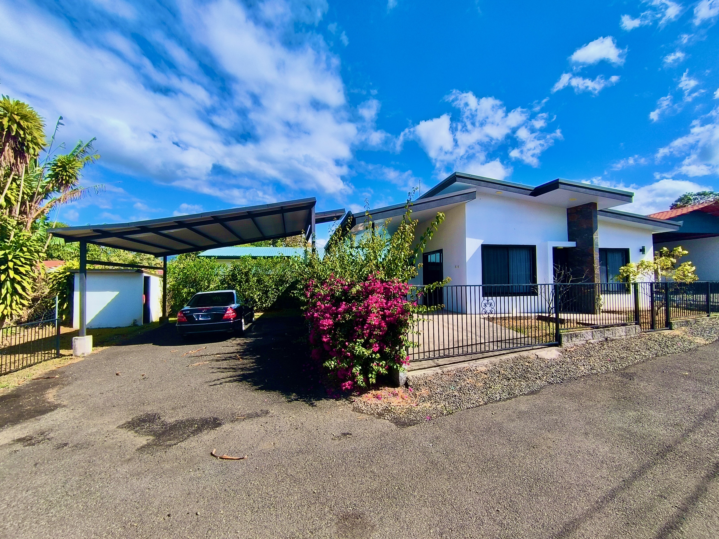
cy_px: 270
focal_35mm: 16
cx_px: 360
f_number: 2.2
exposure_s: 1/2271
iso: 50
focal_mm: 1.65
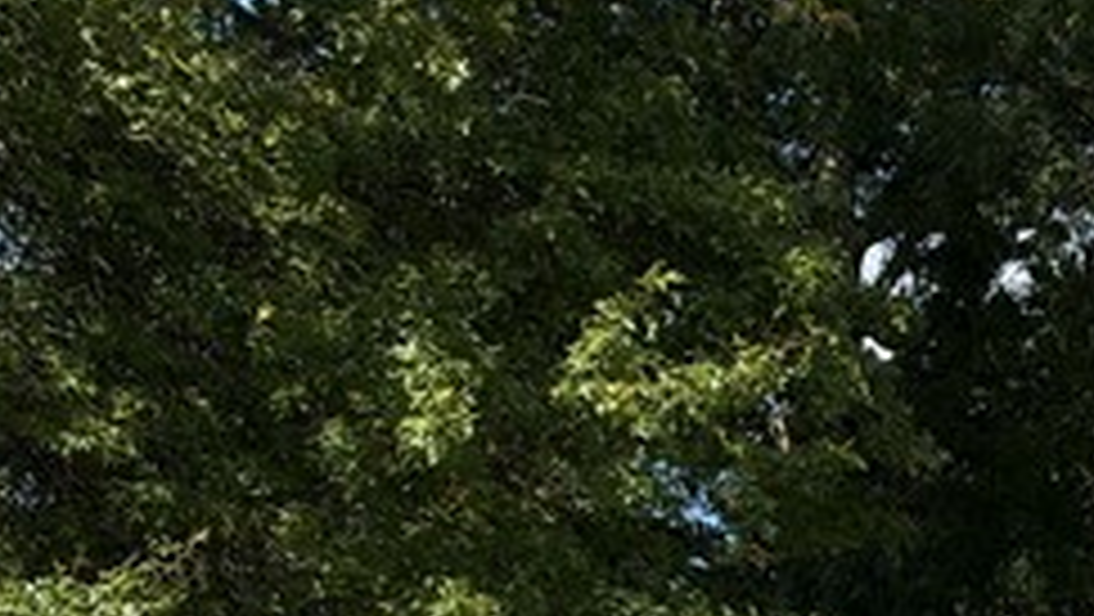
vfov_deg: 10.2
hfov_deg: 15.1
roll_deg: -1.3
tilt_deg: -3.1
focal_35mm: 110
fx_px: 3193
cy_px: 1245
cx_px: 2292
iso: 80
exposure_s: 1/6024
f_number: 1.8
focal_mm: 6.93
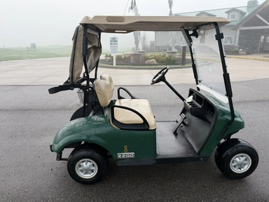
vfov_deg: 54.9
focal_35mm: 25
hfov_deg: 69.4
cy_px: 99
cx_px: 138
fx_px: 194
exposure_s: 1/121
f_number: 1.78
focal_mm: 6.76
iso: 125
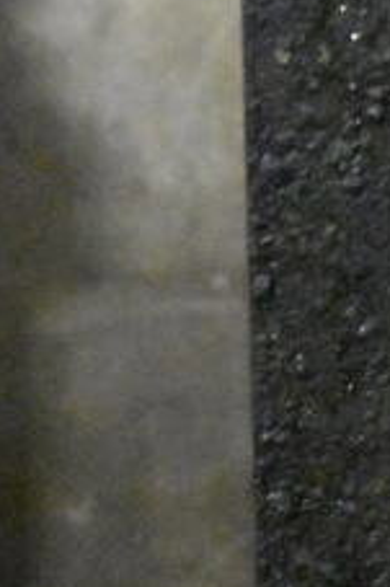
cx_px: 39
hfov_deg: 9.4
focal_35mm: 145
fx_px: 2360
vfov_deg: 13.2
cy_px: -370
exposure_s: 1/40
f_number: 4
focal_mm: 24
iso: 22800
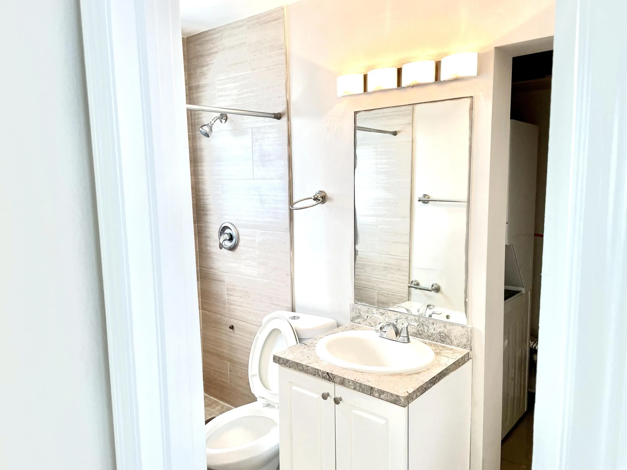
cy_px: 235
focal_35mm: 26
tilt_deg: -7.4
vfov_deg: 53.1
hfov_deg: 67.3
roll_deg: +0.7
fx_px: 471
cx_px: 314
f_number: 1.6
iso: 64
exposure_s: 1/120
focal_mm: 4.2
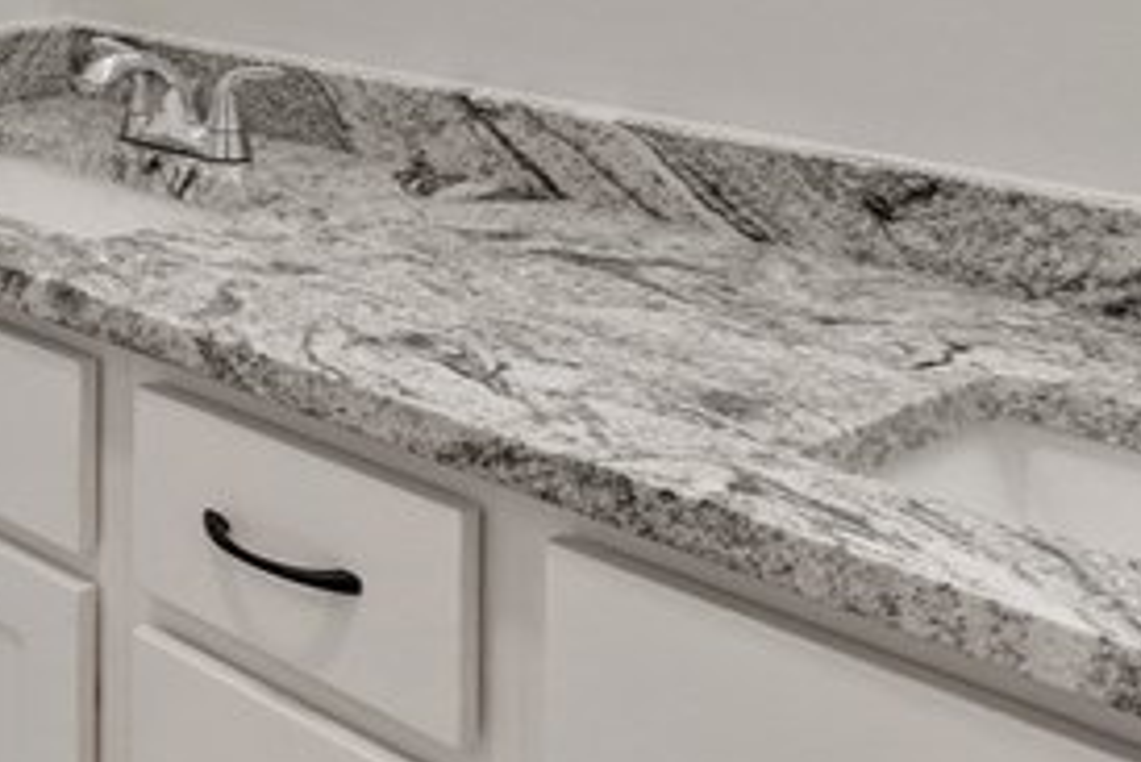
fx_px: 1776
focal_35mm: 56
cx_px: -300
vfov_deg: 21.6
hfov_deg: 29.5
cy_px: -256
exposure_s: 1/8
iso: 400
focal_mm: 10
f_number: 7.1
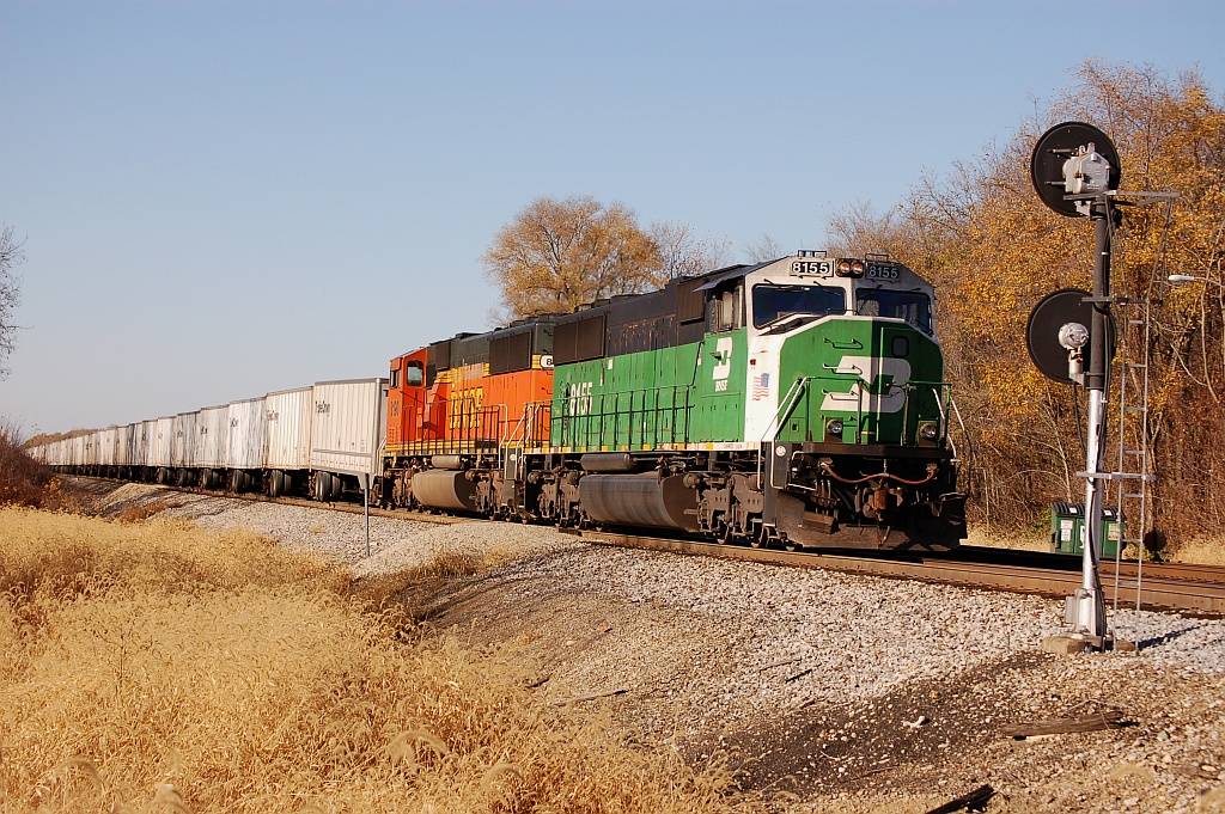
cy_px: 407
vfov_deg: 16.5
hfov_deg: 24.6
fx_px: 2805
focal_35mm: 82
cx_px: 612
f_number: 9
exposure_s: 1/500
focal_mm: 55
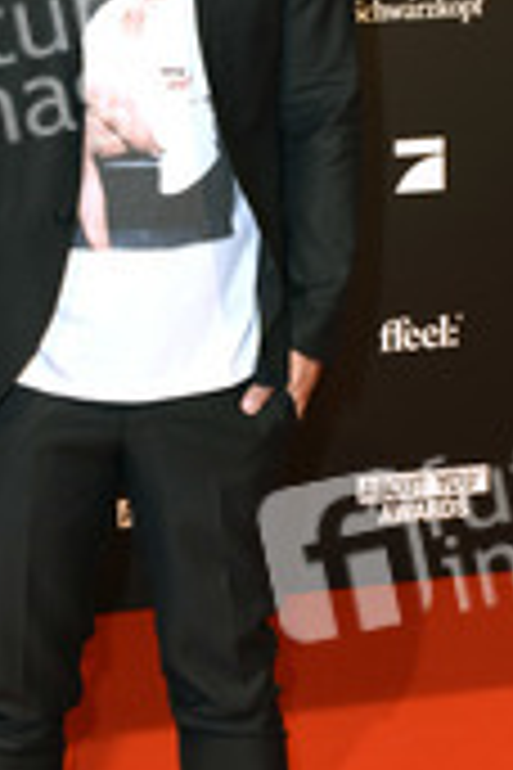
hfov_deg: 12.2
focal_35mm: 112
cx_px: 81
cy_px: 311
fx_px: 2394
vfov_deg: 18.2
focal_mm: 32
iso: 1000
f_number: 6.3
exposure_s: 1/100
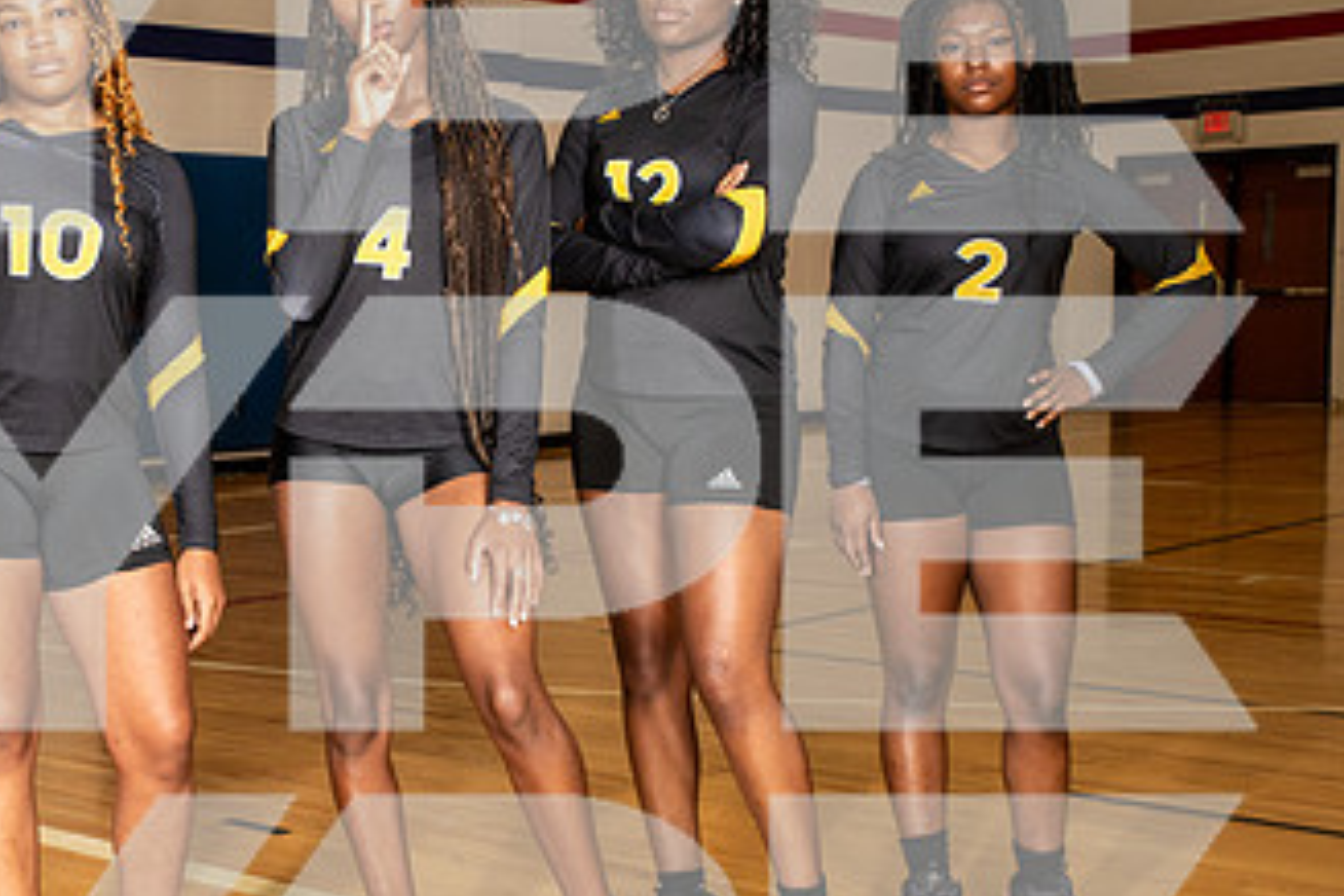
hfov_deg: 31.3
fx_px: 2314
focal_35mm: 62
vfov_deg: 21.9
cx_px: 210
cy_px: 516
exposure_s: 1/250
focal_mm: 35
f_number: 7.1
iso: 320
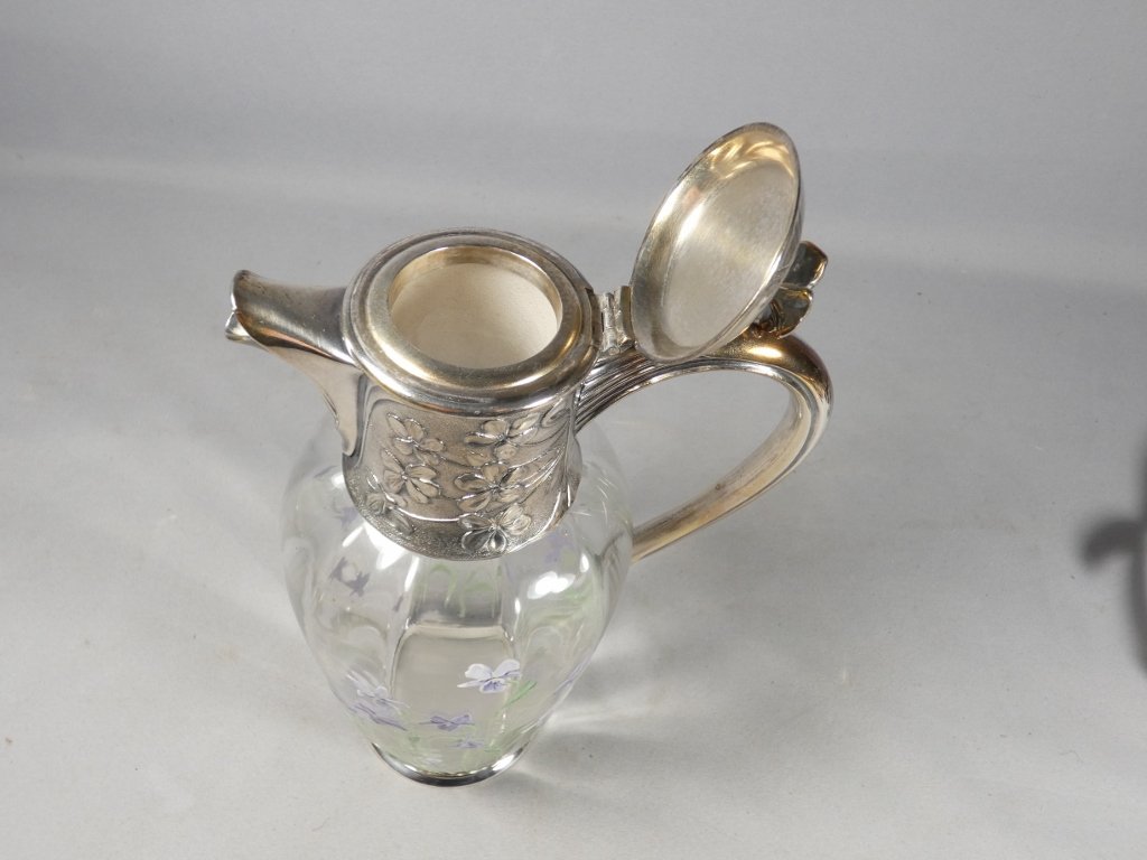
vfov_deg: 46.8
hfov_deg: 60.0
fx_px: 994
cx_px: 574
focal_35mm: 30
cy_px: 430
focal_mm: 5.3
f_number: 3.3
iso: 160
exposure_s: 1/125
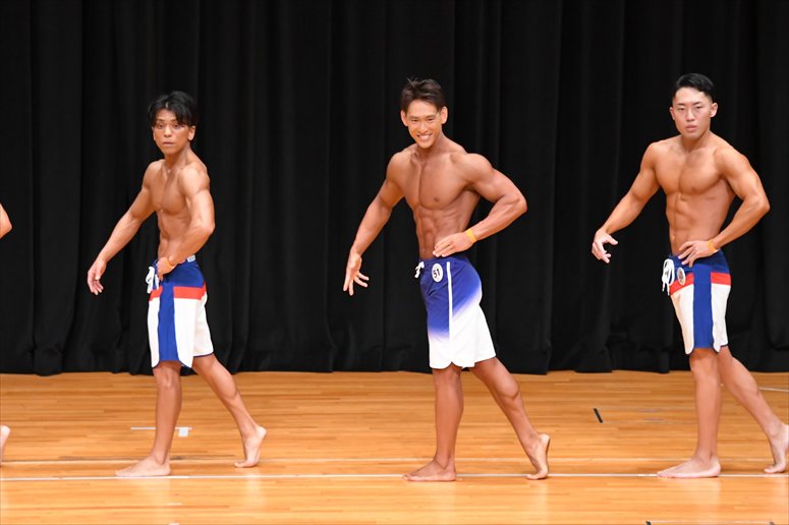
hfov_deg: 8.1
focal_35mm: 255
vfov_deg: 5.4
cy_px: 262
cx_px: 394
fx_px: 5586
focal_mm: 170
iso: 5000
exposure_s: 1/400
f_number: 5.6
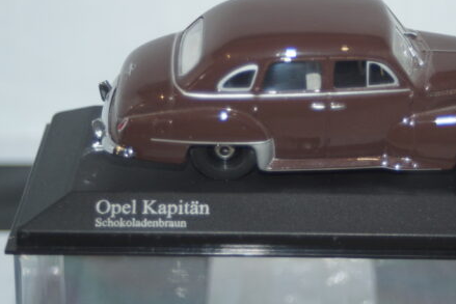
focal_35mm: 123
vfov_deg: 11.2
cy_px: 130
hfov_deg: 16.6
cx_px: 310
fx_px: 1558
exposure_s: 1/60
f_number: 5.6
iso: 320
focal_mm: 60
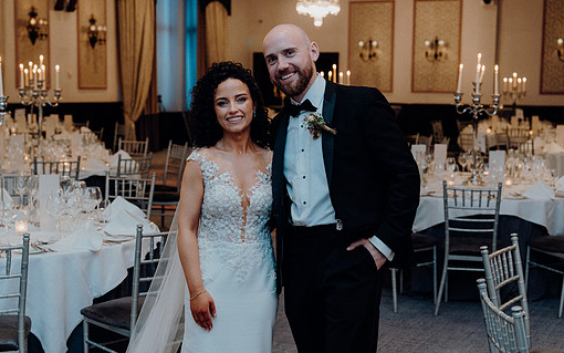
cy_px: 185
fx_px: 892
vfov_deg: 22.4
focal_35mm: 58
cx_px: 289
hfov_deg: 35.1
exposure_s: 1/160
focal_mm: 50
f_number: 3.5
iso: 2500
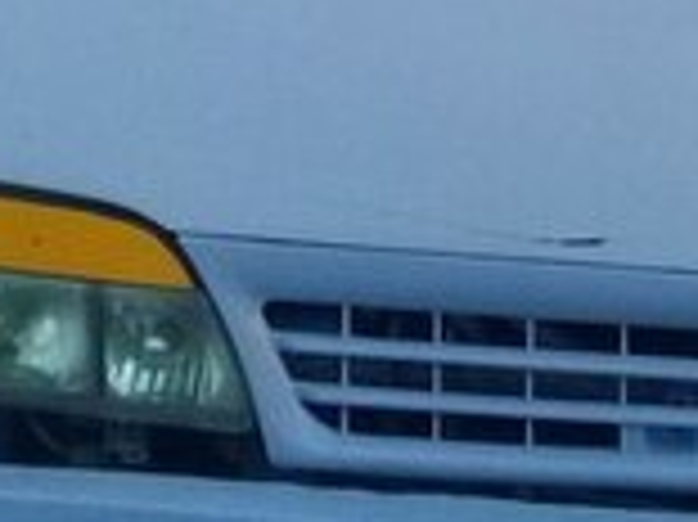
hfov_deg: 14.6
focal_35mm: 132
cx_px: 779
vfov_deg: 10.3
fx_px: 2660
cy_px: -547
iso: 50
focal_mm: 3.3
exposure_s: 1/228
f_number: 2.2
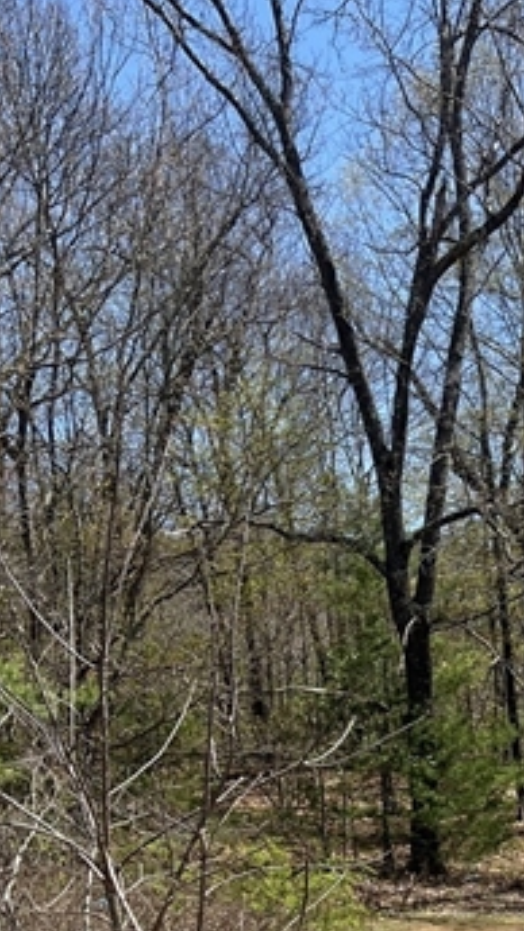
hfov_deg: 18.9
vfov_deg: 30.8
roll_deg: +3.2
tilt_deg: -2.0
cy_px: 942
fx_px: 1557
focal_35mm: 63
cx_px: 446
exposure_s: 1/2632
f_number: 1.5
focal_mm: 5.7
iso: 50
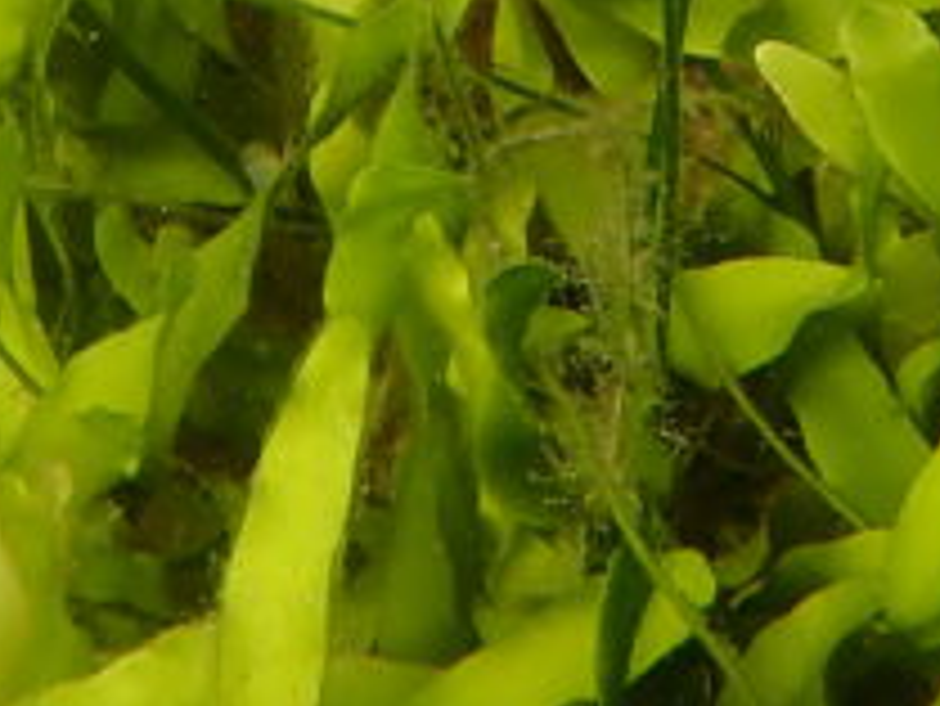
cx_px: 360
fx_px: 2500
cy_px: -477
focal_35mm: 92
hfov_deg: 21.3
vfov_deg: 14.5
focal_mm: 4.5
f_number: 2.8
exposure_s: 1/200
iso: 100
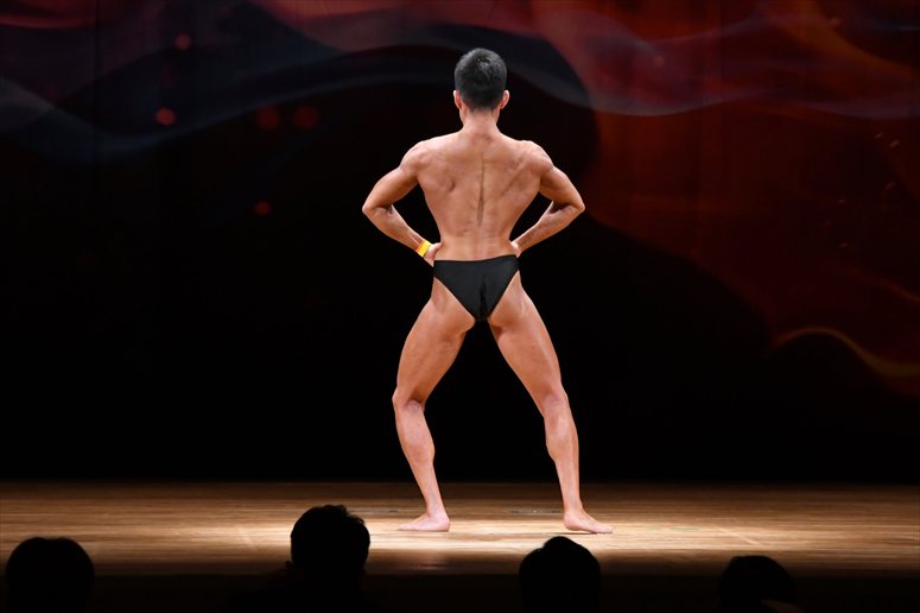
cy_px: 306
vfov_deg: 6.1
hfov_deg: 9.2
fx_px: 5747
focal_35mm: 225
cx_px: 460
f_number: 5.6
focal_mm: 150
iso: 3200
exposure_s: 1/400
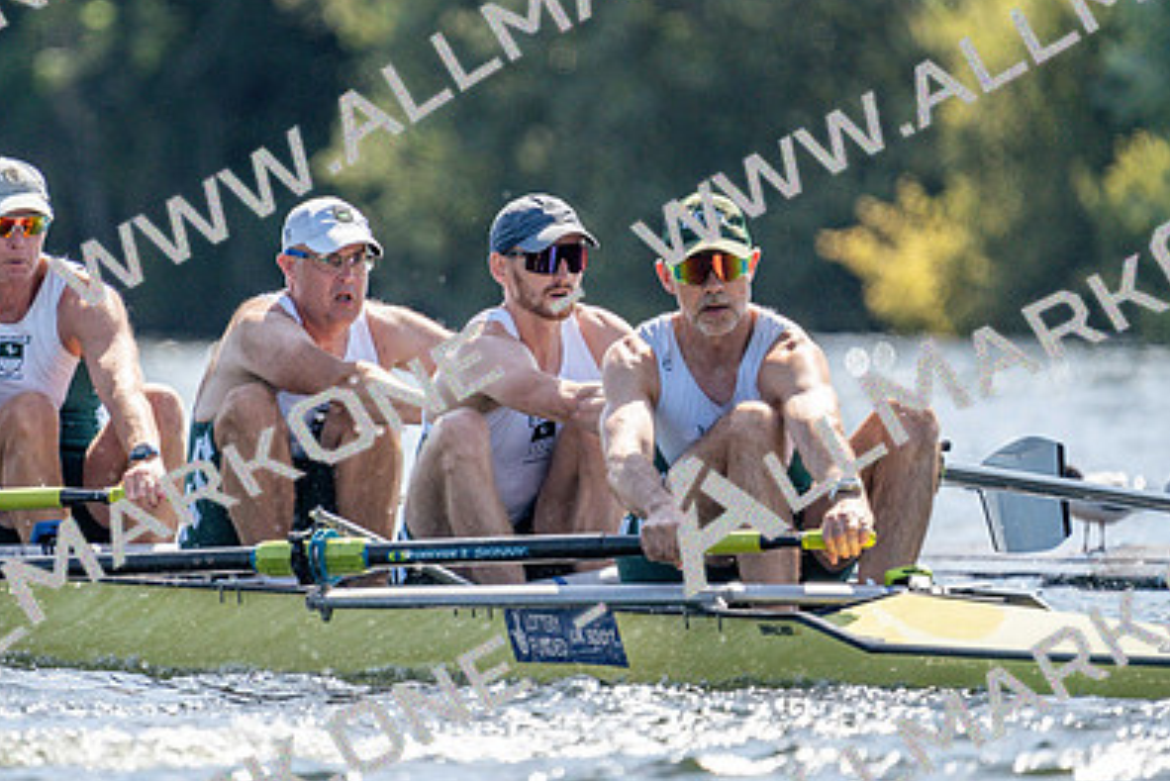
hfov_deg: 2.3
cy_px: 316
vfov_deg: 1.6
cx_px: 416
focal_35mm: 884
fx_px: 28739
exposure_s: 1/2000
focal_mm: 600
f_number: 6.3
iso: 500
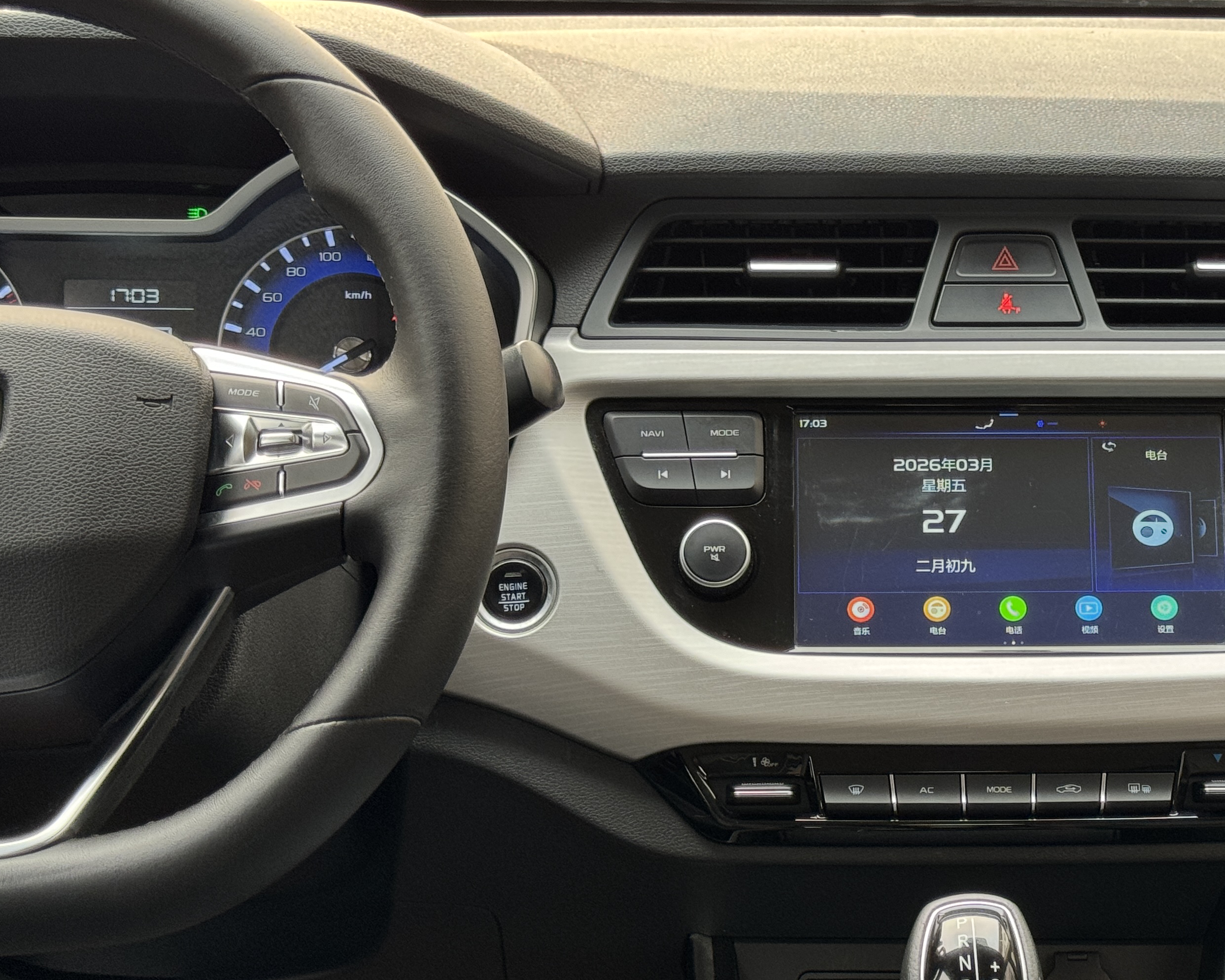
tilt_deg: -17.5
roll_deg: -1.4
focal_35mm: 76
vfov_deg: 20.1
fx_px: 2756
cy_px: 638
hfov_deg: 24.7
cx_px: 970
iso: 100
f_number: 1.78
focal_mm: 6.86
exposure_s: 1/87
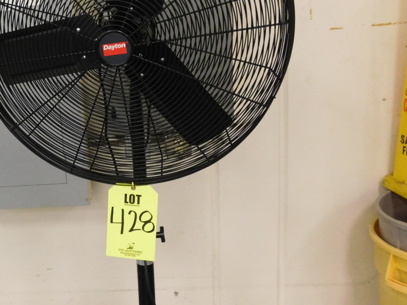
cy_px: 143
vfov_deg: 35.1
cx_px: 67
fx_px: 482
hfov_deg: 43.1
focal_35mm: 41
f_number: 3
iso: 400
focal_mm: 4
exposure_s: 1/30
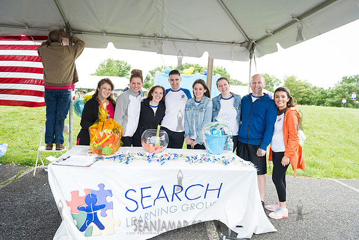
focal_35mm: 24
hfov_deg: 73.7
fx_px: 239
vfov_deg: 53.2
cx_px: 180
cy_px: 120
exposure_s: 1/250
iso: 200
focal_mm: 24
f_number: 4
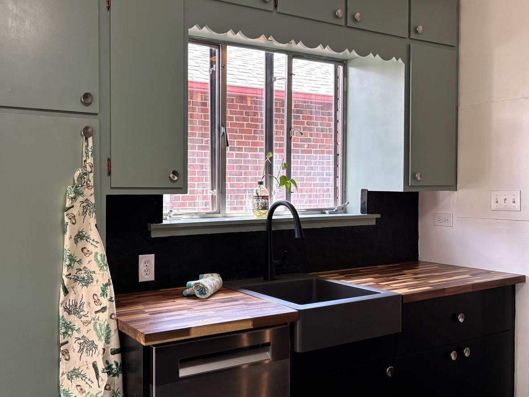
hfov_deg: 52.1
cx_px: 200
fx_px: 535
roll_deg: +0.4
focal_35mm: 35
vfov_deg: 40.7
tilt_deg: -0.9
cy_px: 193
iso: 100
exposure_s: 1/120
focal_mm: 5.96
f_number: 1.6
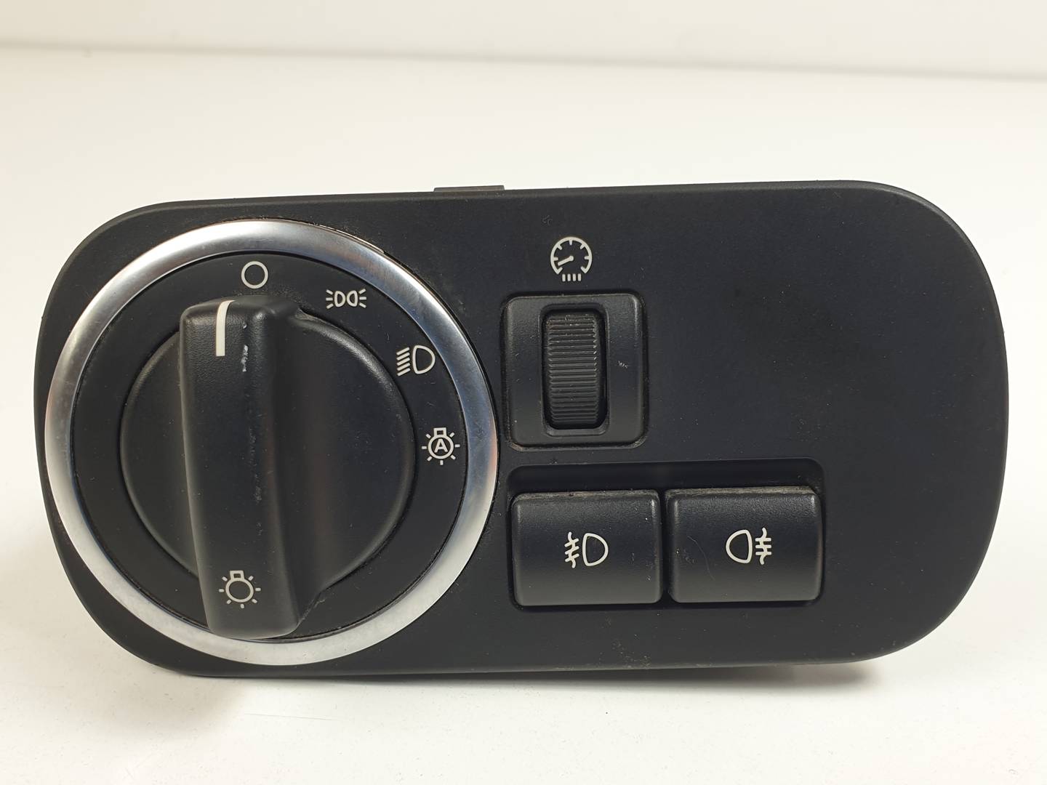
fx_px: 786
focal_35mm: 26
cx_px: 524
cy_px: 392
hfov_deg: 67.3
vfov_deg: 53.1
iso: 50
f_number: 2.4
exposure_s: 1/100
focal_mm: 4.3
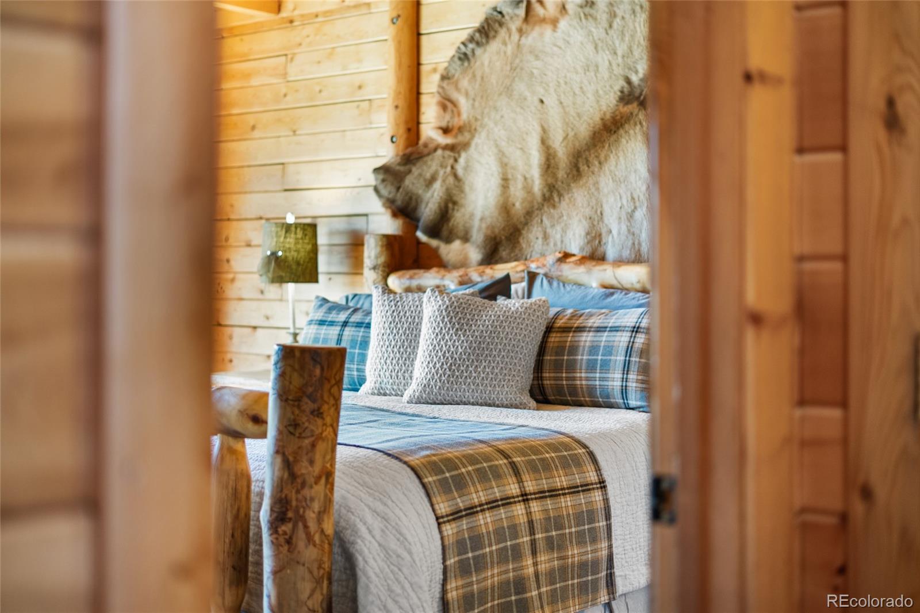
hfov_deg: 39.6
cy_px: 306
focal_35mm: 50
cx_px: 460
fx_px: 1277
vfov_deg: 27.0
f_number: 1.8
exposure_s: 1/25
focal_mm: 50
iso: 200
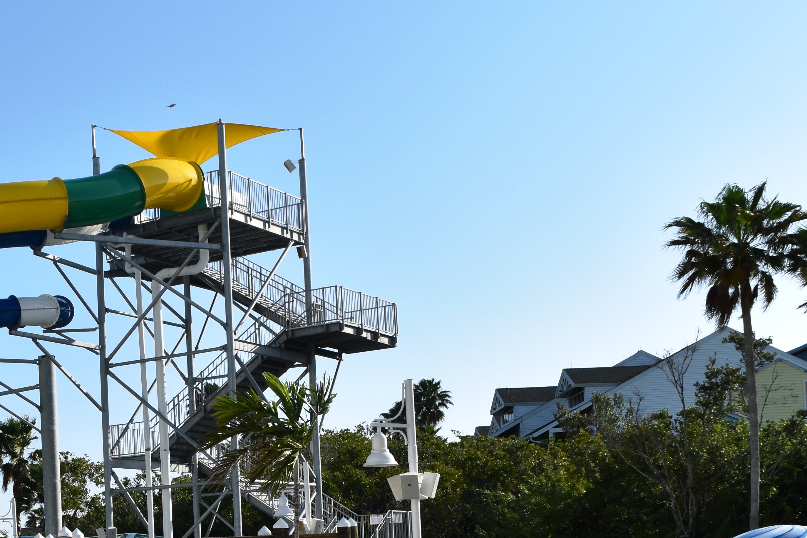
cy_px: 524
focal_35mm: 59
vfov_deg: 22.2
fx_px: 1323
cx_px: 174
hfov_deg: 33.1
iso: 200
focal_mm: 18
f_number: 10
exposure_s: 1/400
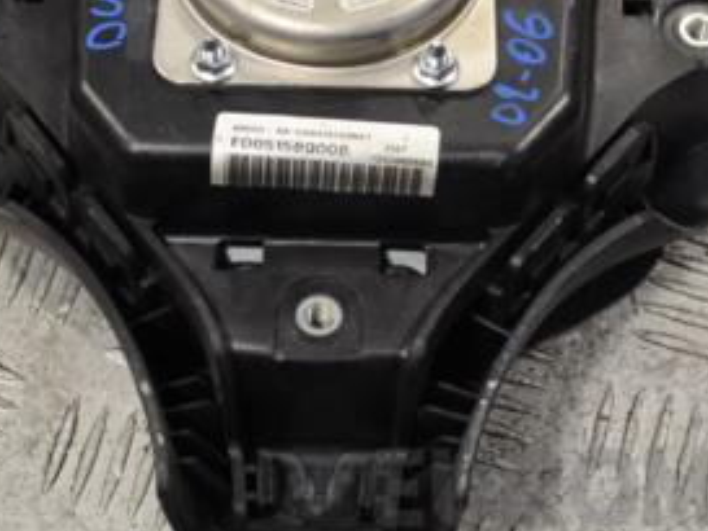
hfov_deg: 20.6
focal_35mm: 95
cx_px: 324
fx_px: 1944
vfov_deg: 15.5
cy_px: 142
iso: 100
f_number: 4.5
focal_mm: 30
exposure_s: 1/40
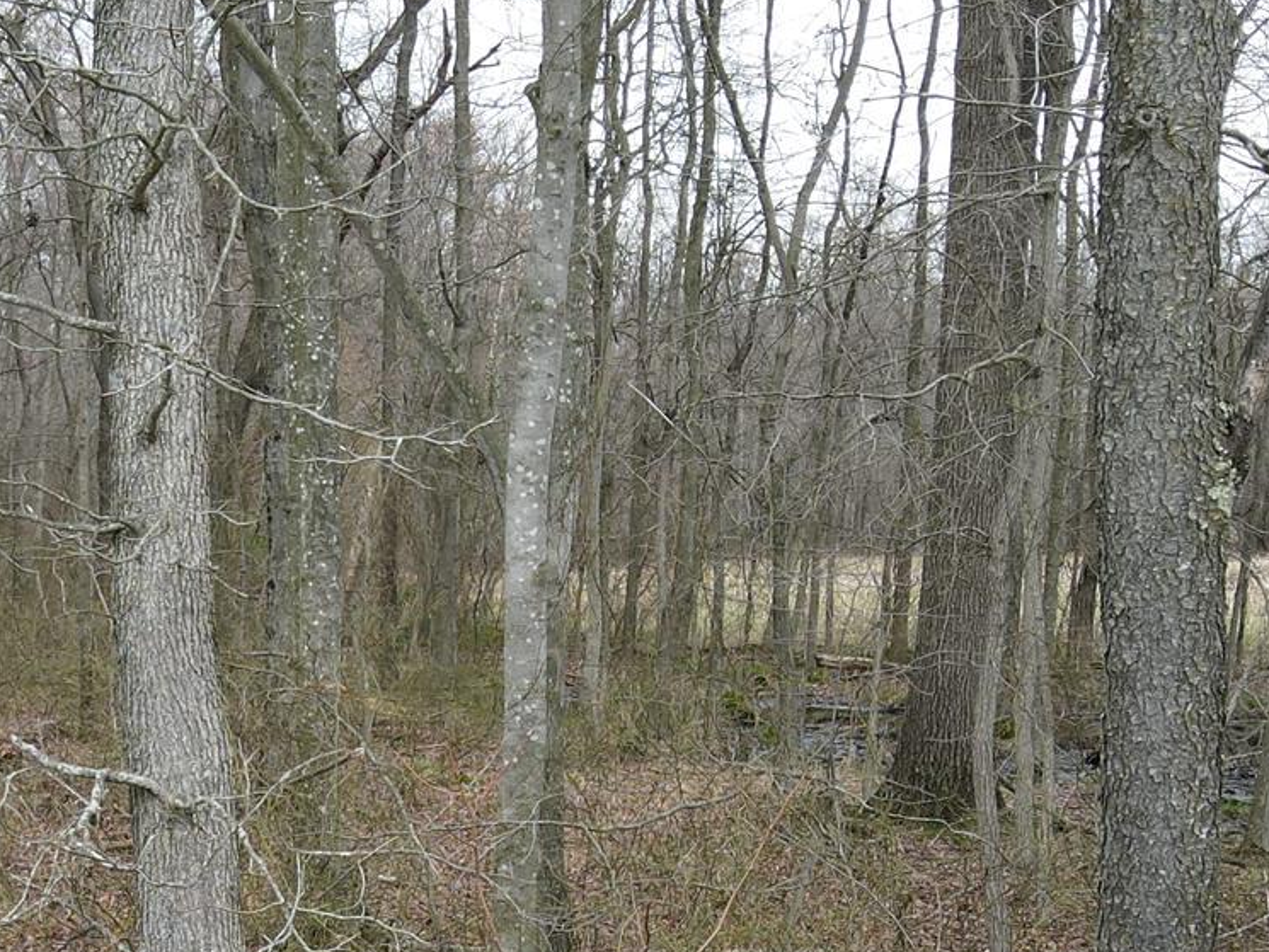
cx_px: 213
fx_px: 2420
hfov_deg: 28.6
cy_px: 972
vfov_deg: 21.4
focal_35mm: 66
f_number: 2.8
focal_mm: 4.5
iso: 100
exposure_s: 1/180
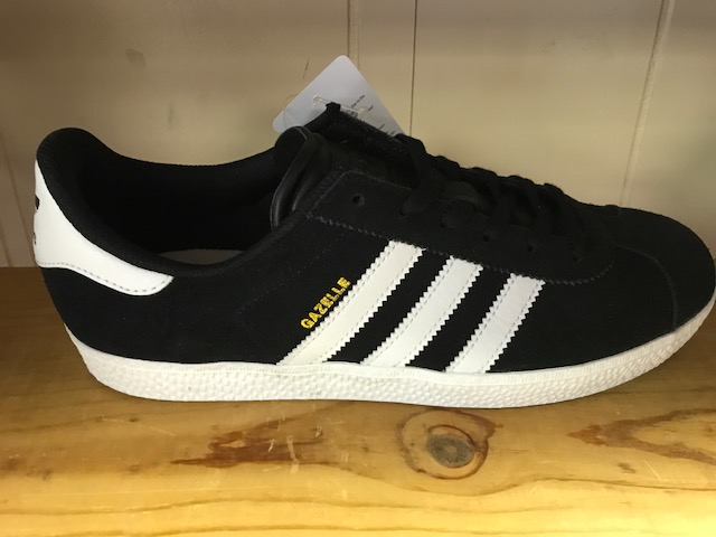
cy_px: 268
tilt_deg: -25.9
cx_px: 358
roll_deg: -0.9
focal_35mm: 28
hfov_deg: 63.4
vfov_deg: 49.7
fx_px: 579
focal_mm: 3.99
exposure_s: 1/13
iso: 100
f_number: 1.8
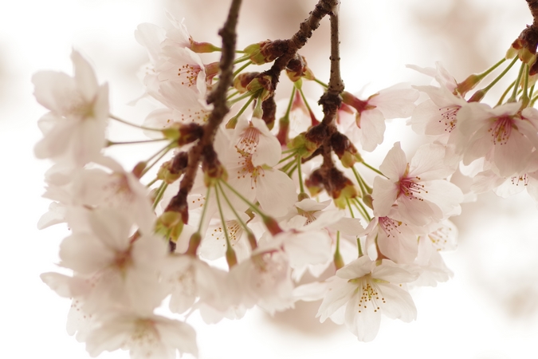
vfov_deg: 9.1
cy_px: 180
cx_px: 269
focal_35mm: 150
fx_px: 2241
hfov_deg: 13.7
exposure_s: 1/160
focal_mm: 100
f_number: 3.5
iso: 200
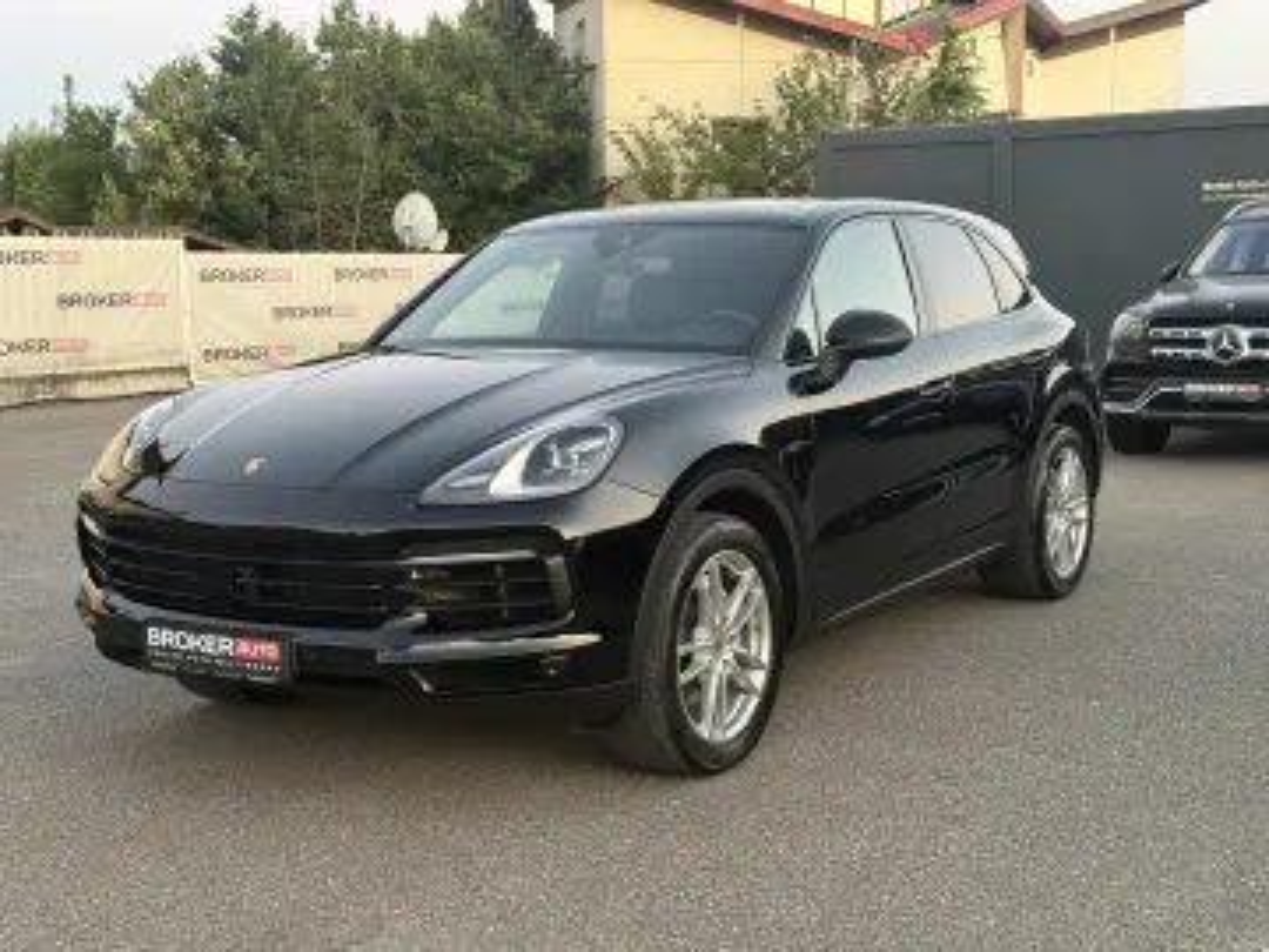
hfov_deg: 39.7
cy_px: 476
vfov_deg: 30.3
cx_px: 634
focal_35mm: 48
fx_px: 1760
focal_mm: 6.76
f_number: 1.78
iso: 320
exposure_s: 1/37
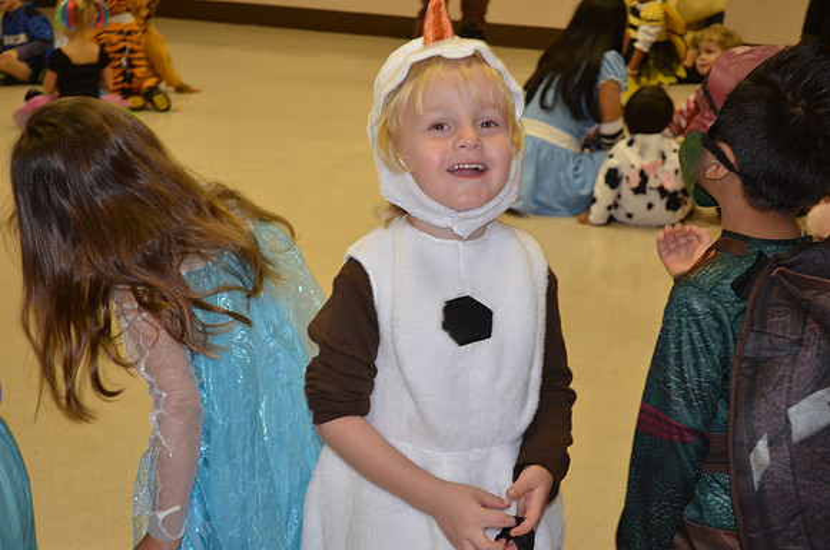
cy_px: 275
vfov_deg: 17.4
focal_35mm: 78
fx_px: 1794
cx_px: 415
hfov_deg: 26.0
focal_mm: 52
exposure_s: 1/60
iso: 800
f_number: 5.6
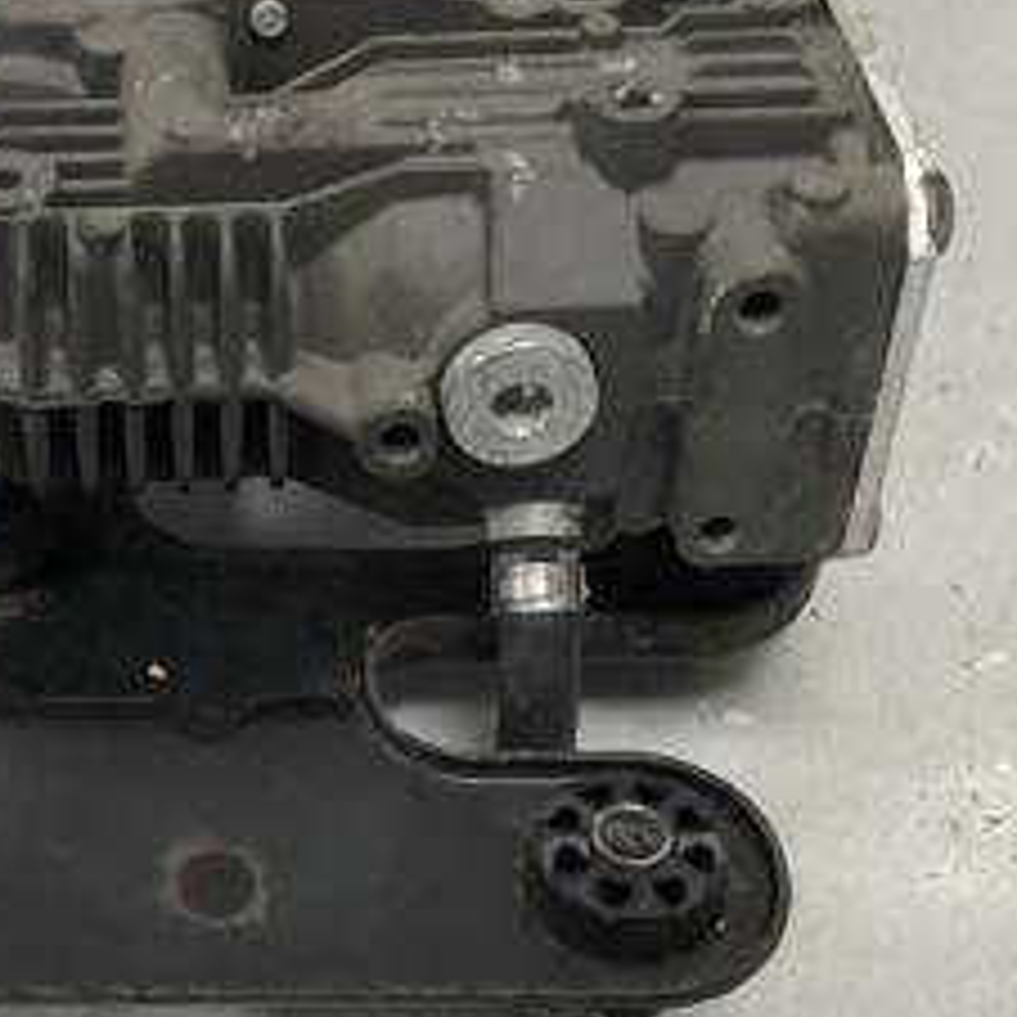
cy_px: 621
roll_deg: +0.7
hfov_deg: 24.5
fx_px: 2327
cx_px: 297
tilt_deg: -44.4
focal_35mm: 70
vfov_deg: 24.6
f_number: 1.8
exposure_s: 1/25
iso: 40
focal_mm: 4
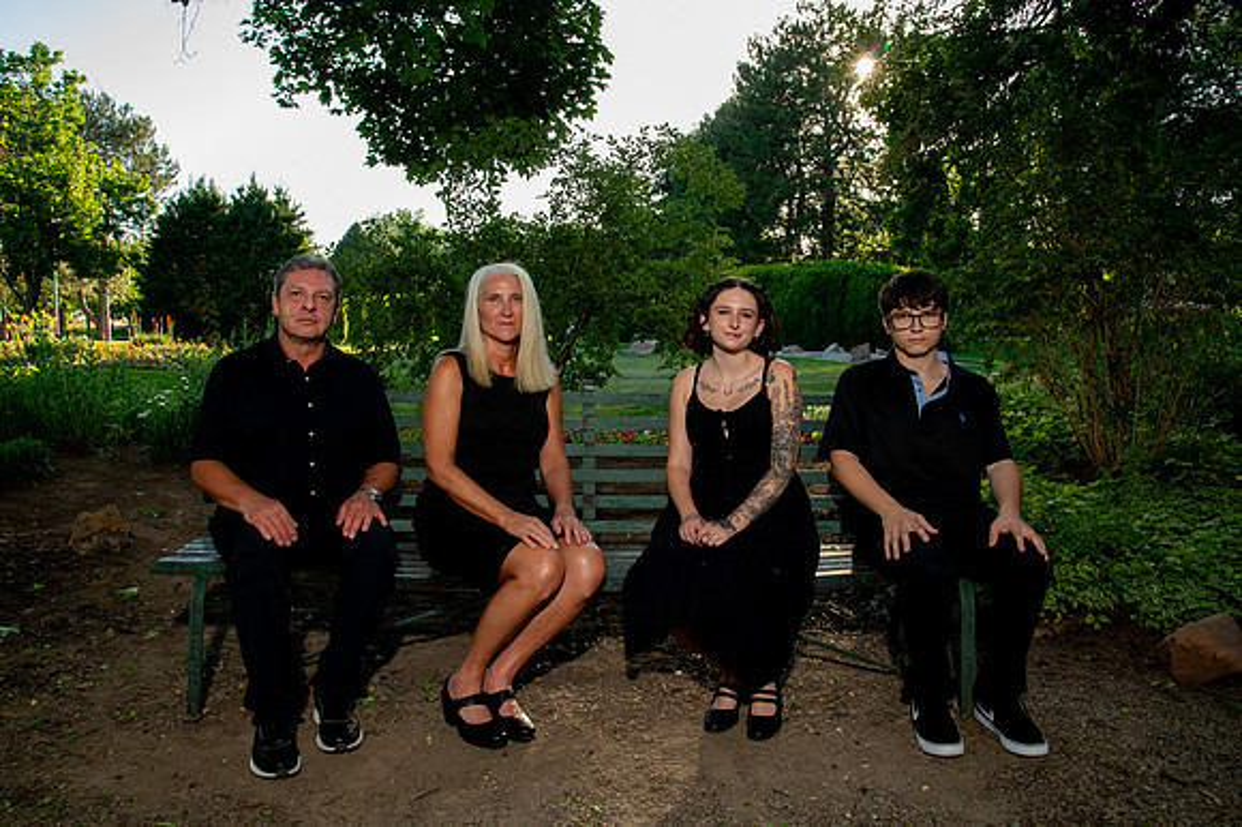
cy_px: 408
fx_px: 983
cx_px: 589
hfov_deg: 64.5
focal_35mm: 29
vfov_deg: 45.6
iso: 800
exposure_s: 1/160
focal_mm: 27
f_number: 10
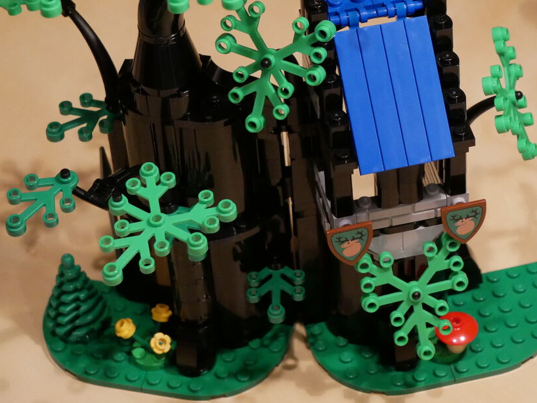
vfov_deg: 11.6
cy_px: 103
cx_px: 361
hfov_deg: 15.4
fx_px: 1986
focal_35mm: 128
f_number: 5.4
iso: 3200
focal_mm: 38
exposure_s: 1/100
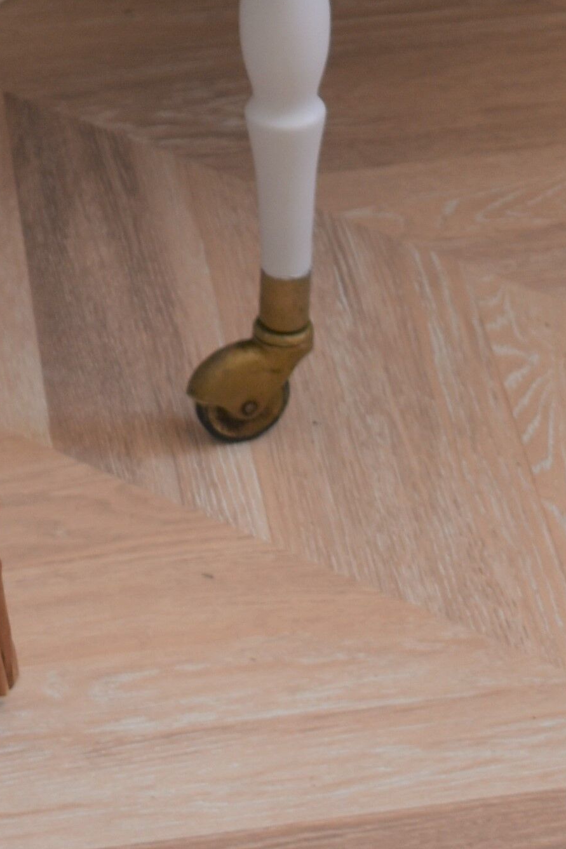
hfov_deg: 7.0
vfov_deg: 10.1
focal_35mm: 195
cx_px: -180
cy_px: -497
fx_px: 4605
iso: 110
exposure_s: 1/50
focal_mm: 29
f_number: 4.2
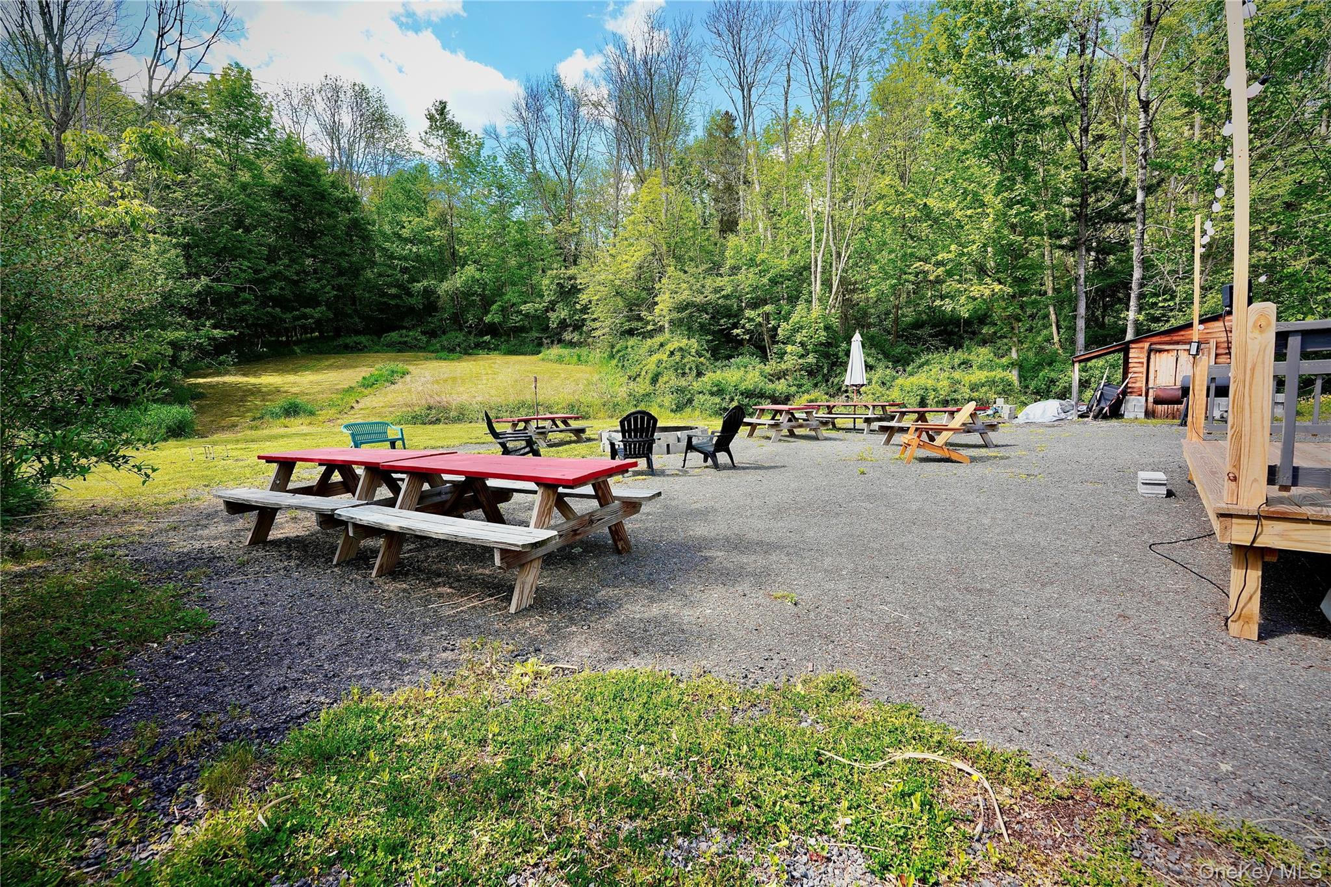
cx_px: 666
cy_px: 444
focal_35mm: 15
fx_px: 540
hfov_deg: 101.9
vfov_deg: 78.8
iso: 100
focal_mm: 14.6
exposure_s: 1/80
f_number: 8
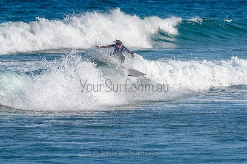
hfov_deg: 3.4
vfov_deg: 2.2
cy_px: 70
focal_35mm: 613
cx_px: 96
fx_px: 4208
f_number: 5.6
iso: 160
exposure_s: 1/2000
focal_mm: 500
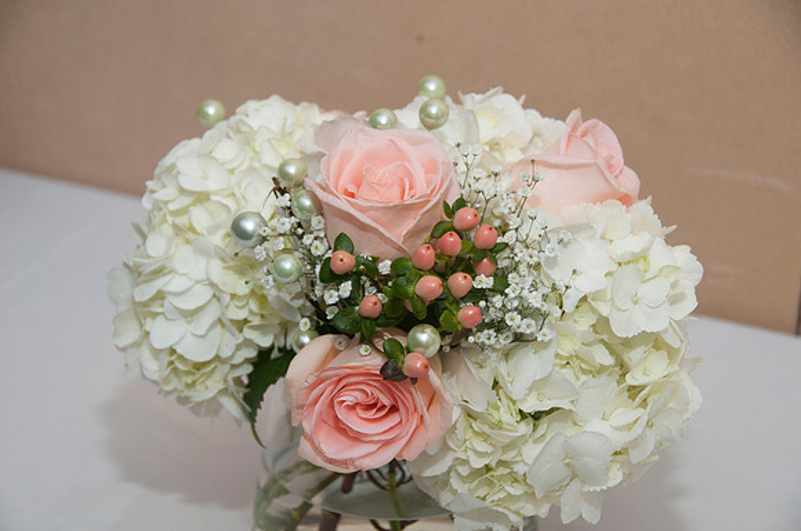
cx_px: 400
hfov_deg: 24.2
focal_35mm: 84
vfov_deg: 16.2
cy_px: 266
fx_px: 1866
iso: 400
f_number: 5.6
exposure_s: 1/60
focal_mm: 56
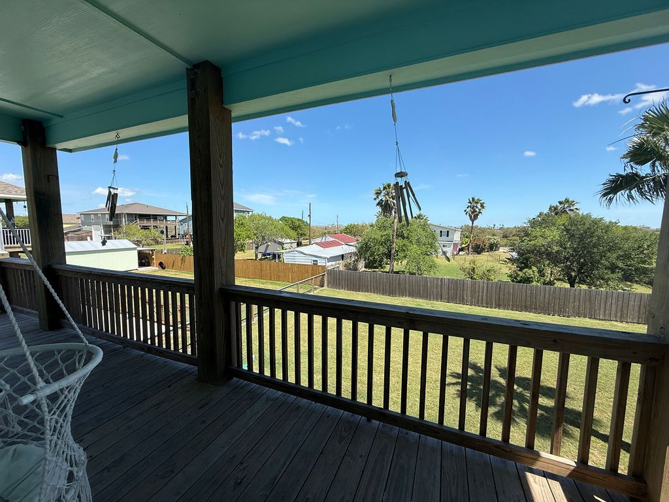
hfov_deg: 102.1
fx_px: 271
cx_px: 334
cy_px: 251
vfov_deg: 85.7
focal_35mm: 14
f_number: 2.2
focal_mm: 2.22
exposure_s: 1/1795
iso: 50
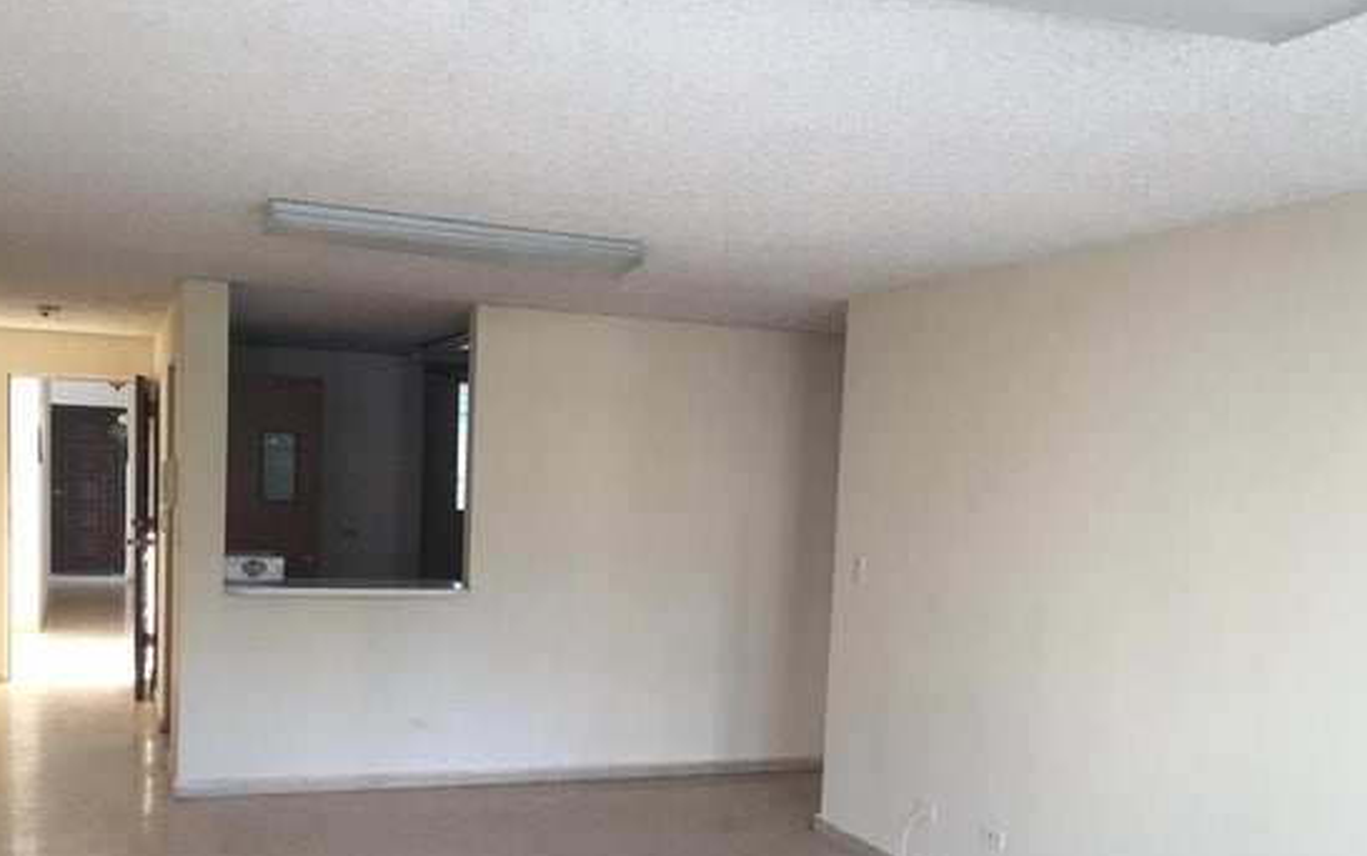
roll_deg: -1.7
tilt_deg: -3.0
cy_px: 593
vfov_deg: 34.9
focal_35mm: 36
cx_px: 608
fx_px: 1342
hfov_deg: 53.9
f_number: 2.2
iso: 40
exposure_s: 1/30
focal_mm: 4.15
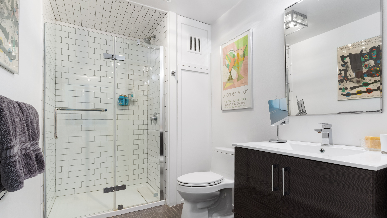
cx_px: 195
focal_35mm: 18
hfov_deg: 92.7
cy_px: 121
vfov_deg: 60.9
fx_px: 185
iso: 320
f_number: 8
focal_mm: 17
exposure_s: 1
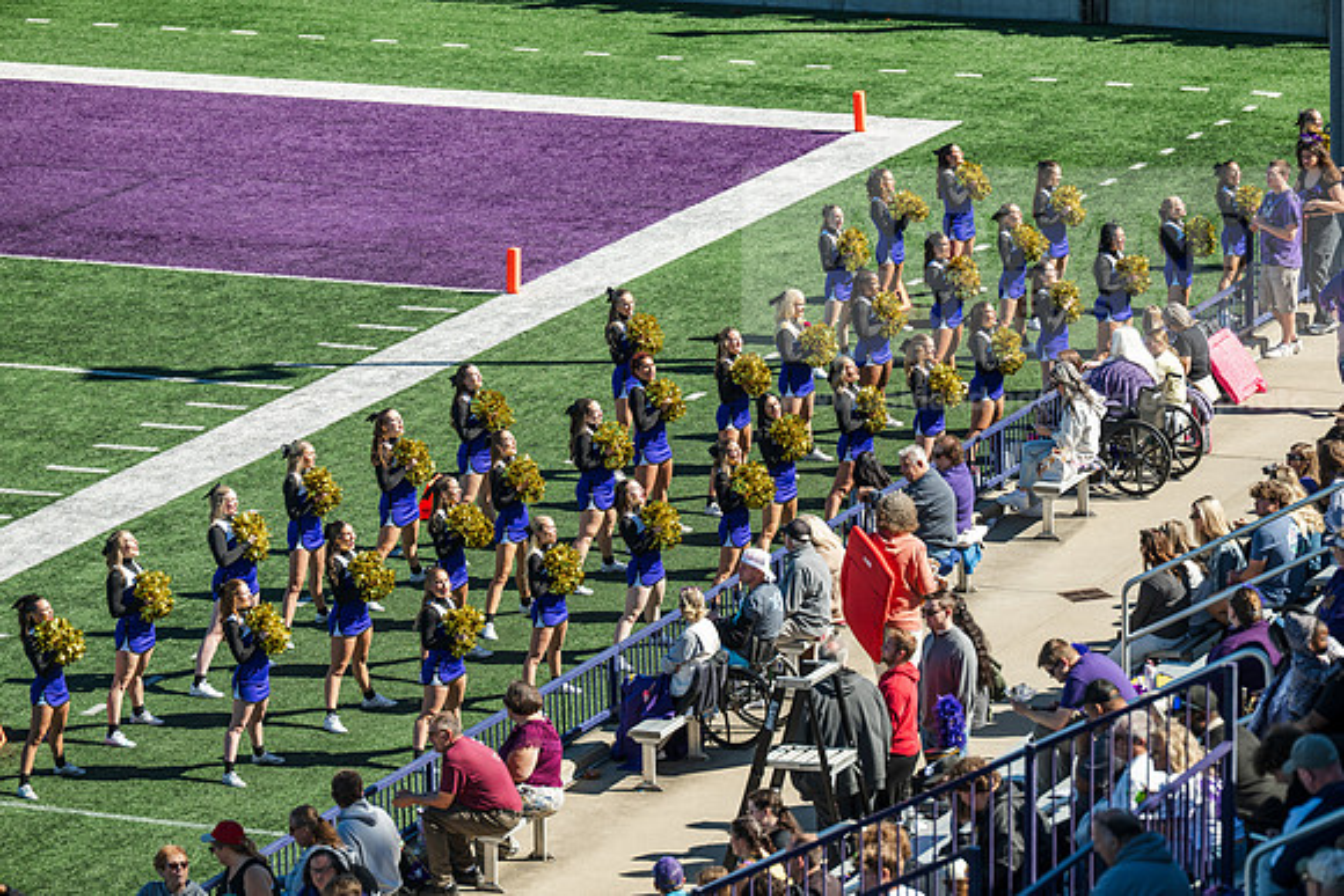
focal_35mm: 200
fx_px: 7468
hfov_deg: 10.3
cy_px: 448
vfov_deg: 6.9
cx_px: 672
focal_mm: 200
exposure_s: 1/500
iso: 100
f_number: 4.5
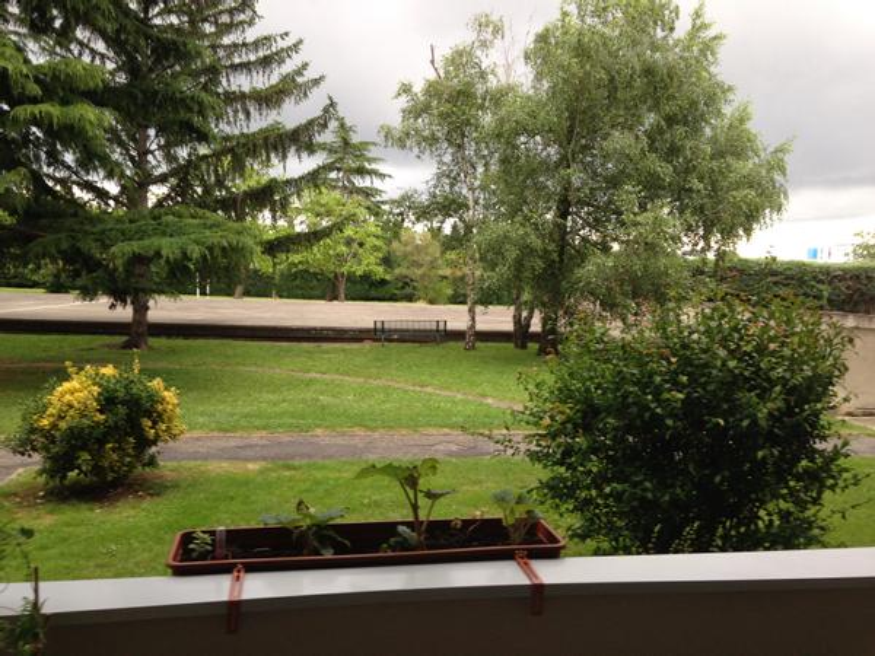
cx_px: 438
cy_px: 328
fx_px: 834
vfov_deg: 42.9
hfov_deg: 55.4
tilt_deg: -4.1
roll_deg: +0.4
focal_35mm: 33
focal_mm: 4.12
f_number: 2.4
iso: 64
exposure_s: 1/60
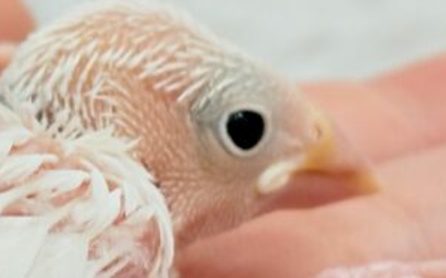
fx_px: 2697
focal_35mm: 222
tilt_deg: -3.5
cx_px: 93
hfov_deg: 9.4
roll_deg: -9.1
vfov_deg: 5.9
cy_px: 58
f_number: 1.6
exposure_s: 1/50
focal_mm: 5.96
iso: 32
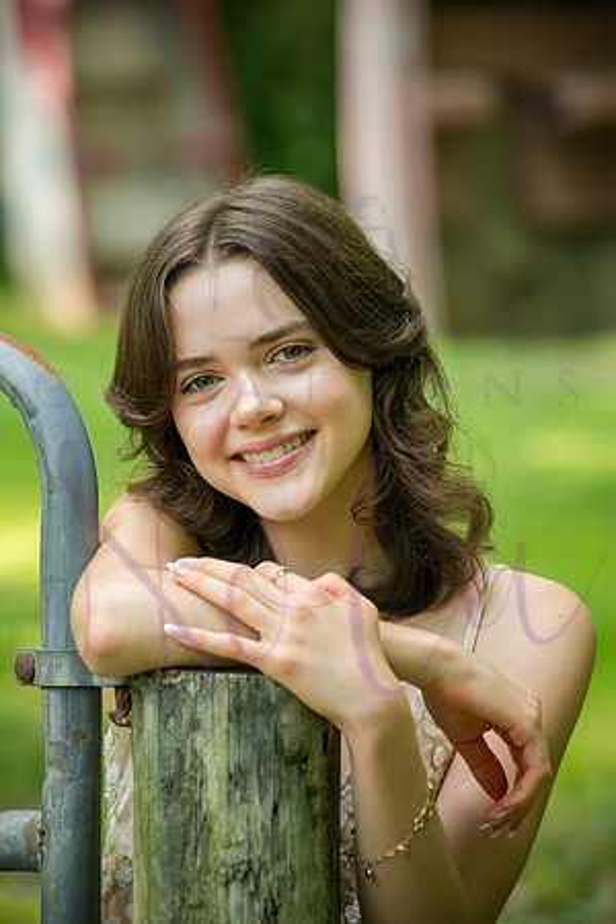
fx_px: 3978
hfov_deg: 8.9
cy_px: 462
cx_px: 308
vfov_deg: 13.2
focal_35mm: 155
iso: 400
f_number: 5
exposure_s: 1/320
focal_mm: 155
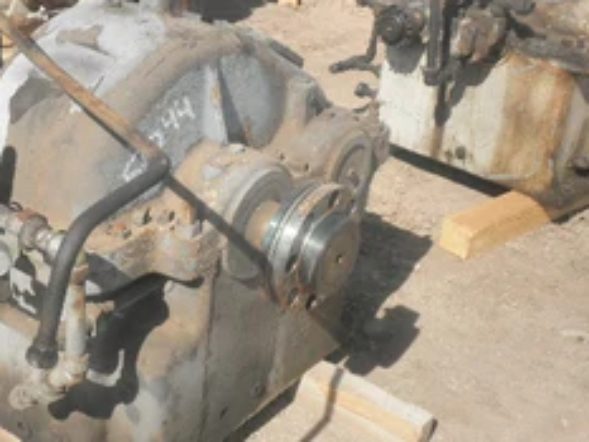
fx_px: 1021
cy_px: 235
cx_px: 169
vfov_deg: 24.4
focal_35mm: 60
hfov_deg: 31.7
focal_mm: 6.1
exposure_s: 1/125
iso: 64
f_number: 9.1
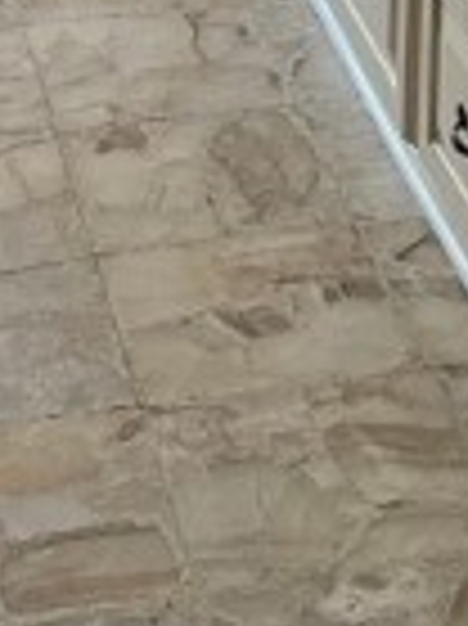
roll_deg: -1.3
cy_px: -527
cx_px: 423
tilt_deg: -12.2
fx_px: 2600
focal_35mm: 144
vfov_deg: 12.5
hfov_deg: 10.2
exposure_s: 1/103
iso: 125
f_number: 1.6
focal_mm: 4.2
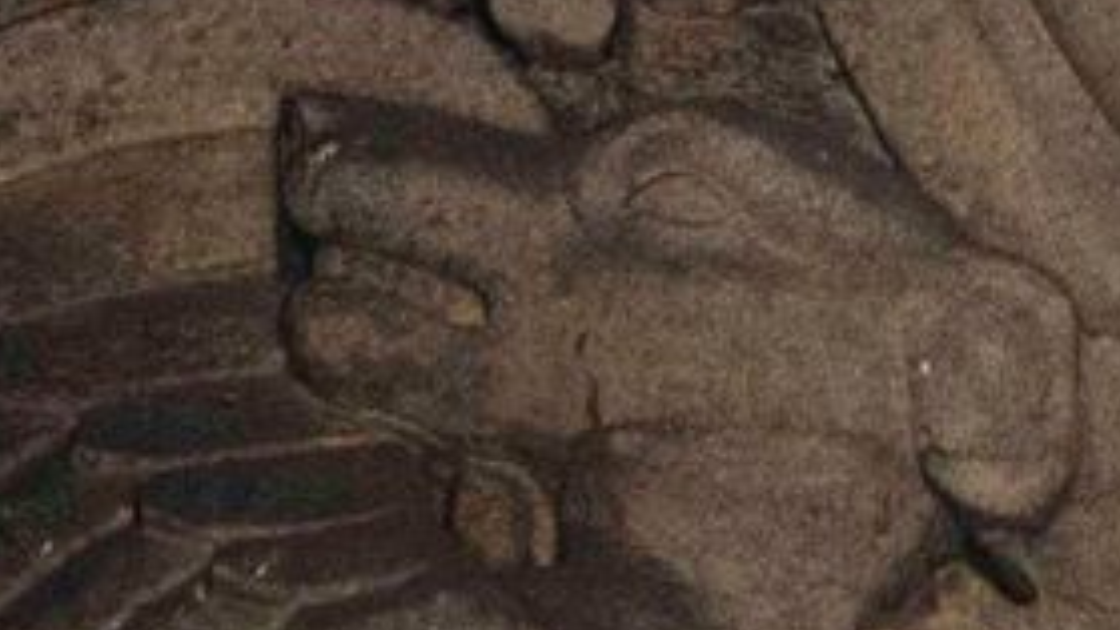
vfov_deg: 1.0
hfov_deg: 1.8
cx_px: 2372
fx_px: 36383
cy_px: -1697
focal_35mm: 1225
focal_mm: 155
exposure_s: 1/640
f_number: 7.1
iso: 2000
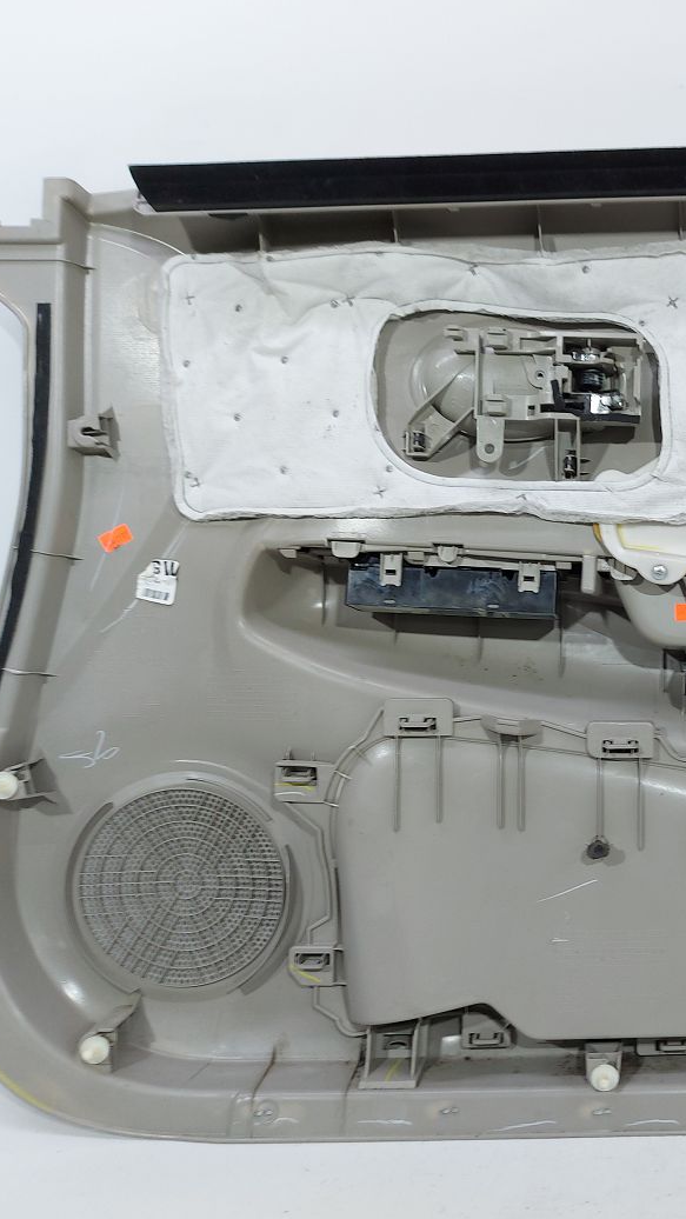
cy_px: 608
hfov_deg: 31.3
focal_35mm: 35
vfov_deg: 56.6
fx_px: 1131
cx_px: 684
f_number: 1.8
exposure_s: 1/50
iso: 50
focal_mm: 5.23
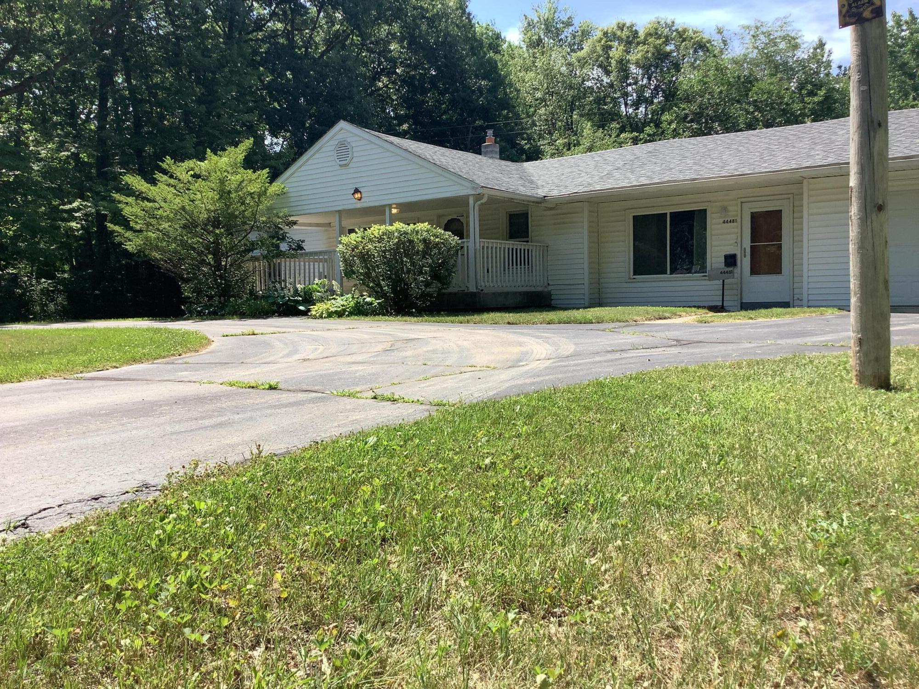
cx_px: 460
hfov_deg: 58.4
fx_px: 823
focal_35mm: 31
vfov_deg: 45.4
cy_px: 344
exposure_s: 1/708
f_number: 2.4
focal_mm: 3.3
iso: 25
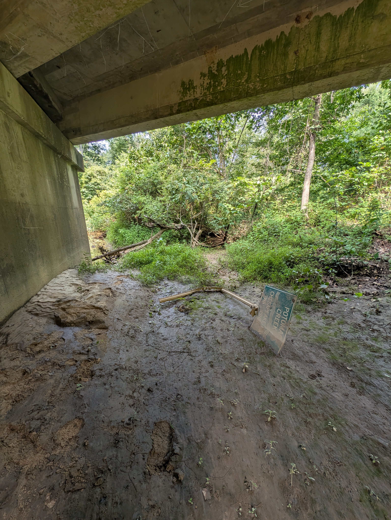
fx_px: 180
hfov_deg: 94.6
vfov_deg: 110.5
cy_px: 260
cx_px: 196
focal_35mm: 12
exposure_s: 1/128
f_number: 1.95
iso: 38
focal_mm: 2.23
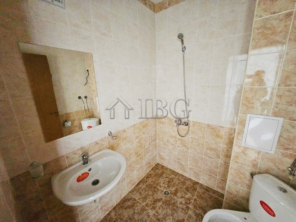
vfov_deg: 89.9
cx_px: 148
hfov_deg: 106.2
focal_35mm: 13
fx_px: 111
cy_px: 111
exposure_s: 1/25
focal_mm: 1.7
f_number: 2.2
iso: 800
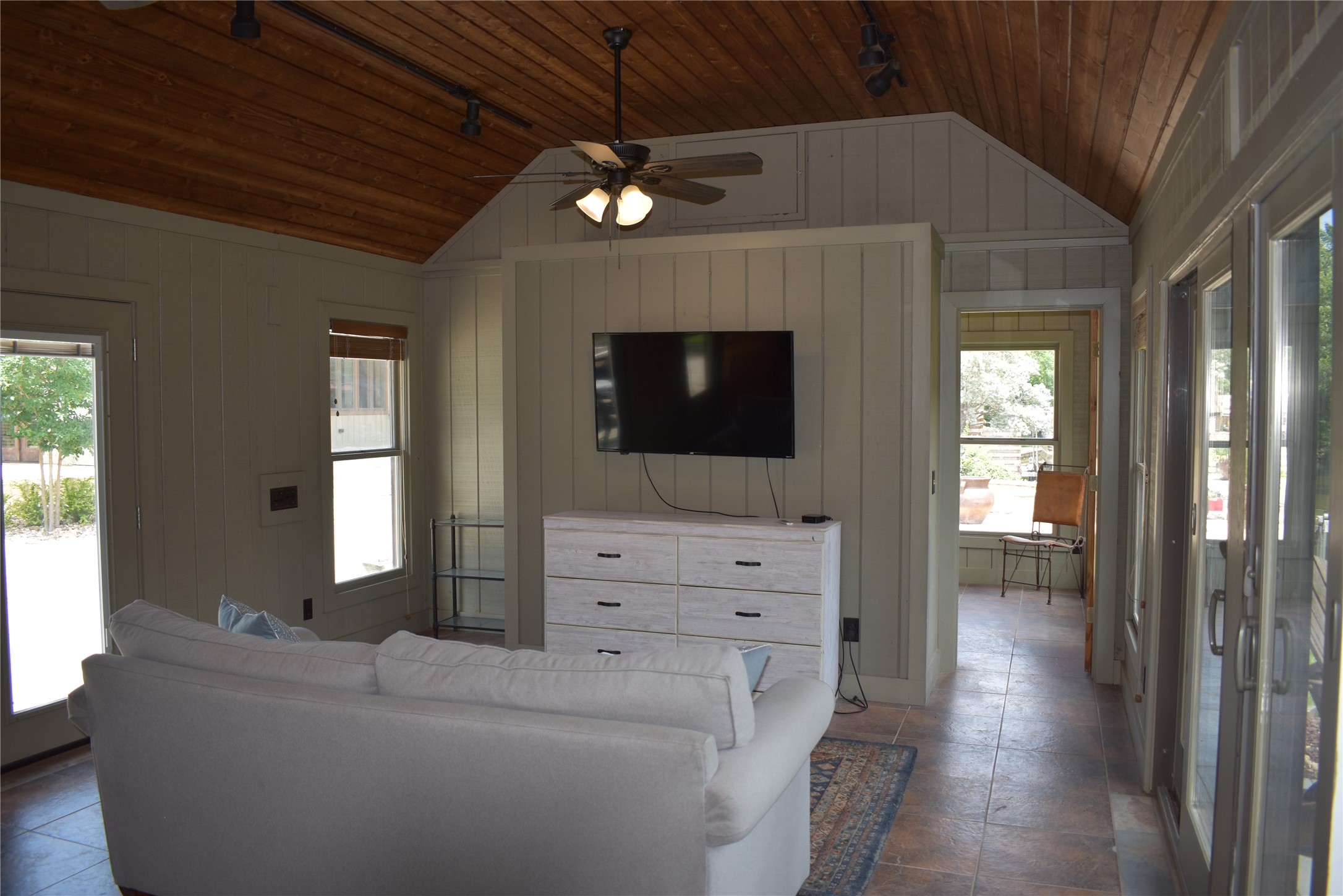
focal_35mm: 27
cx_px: 672
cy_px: 448
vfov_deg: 47.9
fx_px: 1007
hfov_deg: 67.4
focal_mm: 18
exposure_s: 1/80
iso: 100
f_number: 3.5
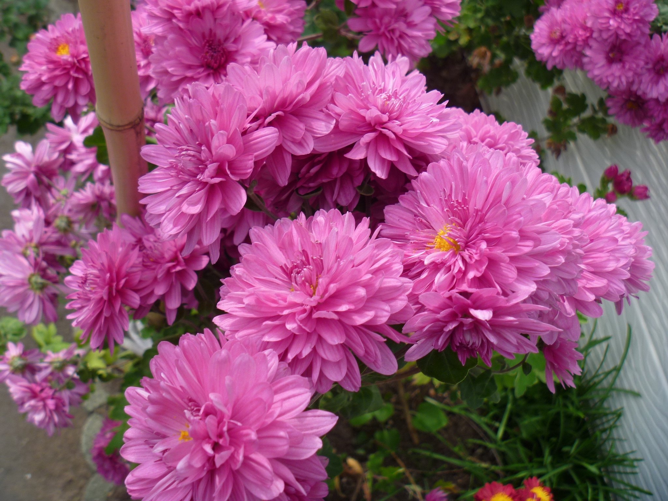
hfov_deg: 45.8
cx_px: 334
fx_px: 791
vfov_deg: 35.1
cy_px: 250
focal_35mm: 41
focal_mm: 7.2
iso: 100
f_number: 3.6
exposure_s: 1/250
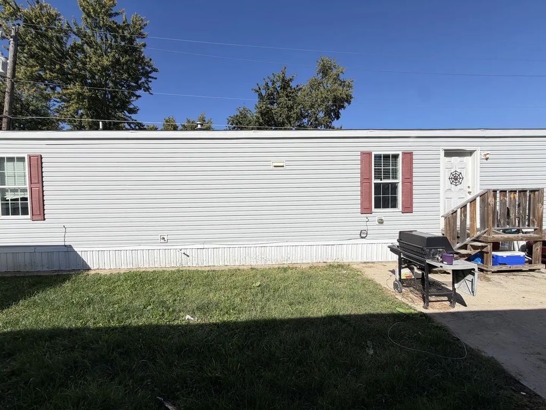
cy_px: 205
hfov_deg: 102.1
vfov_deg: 85.7
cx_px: 273
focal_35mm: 14
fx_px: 221
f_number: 2.2
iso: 20
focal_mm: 2.22
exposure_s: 1/1235
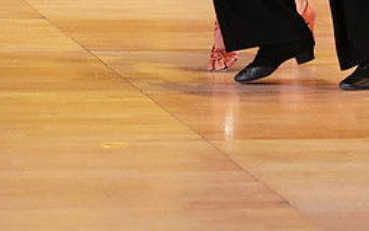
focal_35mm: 305
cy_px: -183
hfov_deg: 6.9
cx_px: 243
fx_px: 3069
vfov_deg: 4.3
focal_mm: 131
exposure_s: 1/400
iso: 4000
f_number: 4
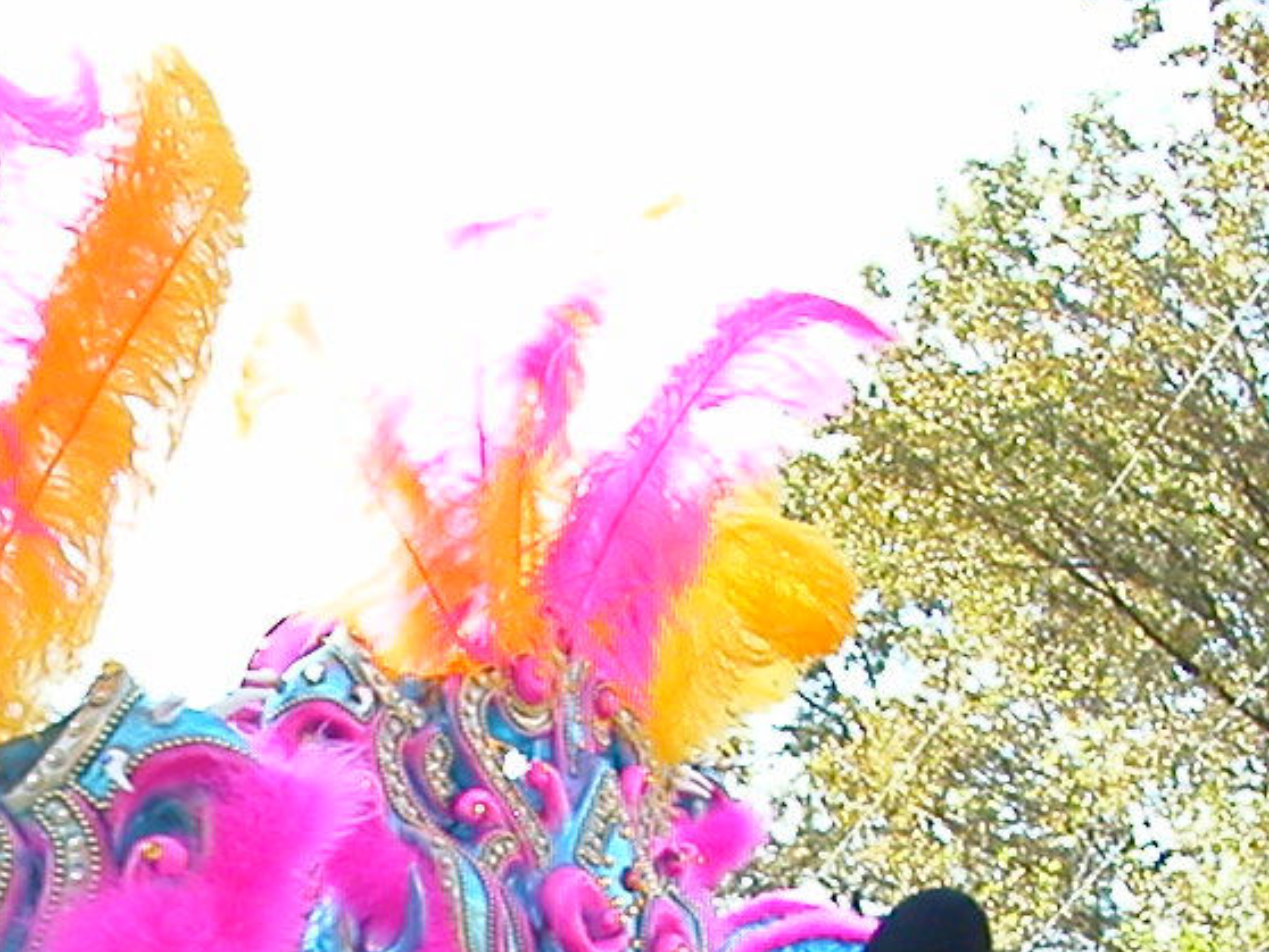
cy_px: 1304
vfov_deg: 13.4
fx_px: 3888
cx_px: 298
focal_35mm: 106
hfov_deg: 18.4
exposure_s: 1/195
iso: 100
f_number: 2.7
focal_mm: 5.6
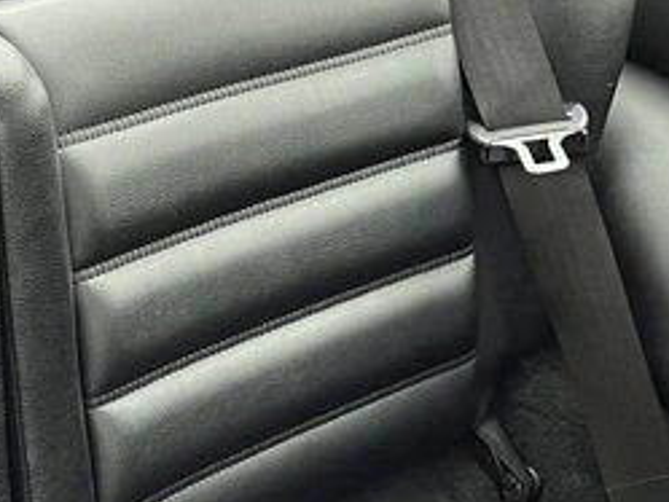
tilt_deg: -29.1
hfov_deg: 17.9
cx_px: -19
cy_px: 703
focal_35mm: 107
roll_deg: -0.6
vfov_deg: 13.2
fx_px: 2069
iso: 200
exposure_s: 1/60
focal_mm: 5.1
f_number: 1.6
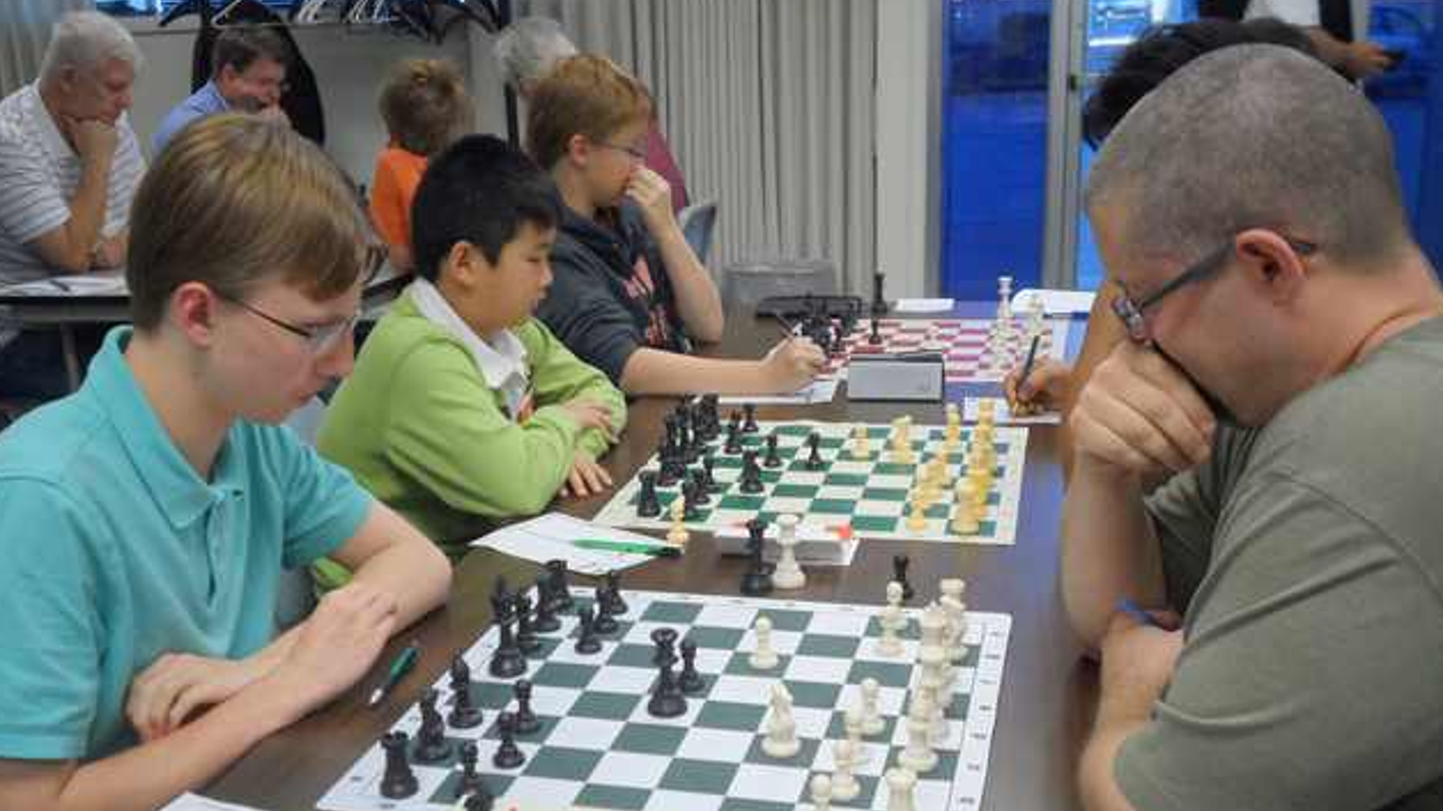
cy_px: 538
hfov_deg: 50.5
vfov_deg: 29.5
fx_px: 1530
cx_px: 722
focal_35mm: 40
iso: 200
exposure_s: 1/45
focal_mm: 6.5
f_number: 3
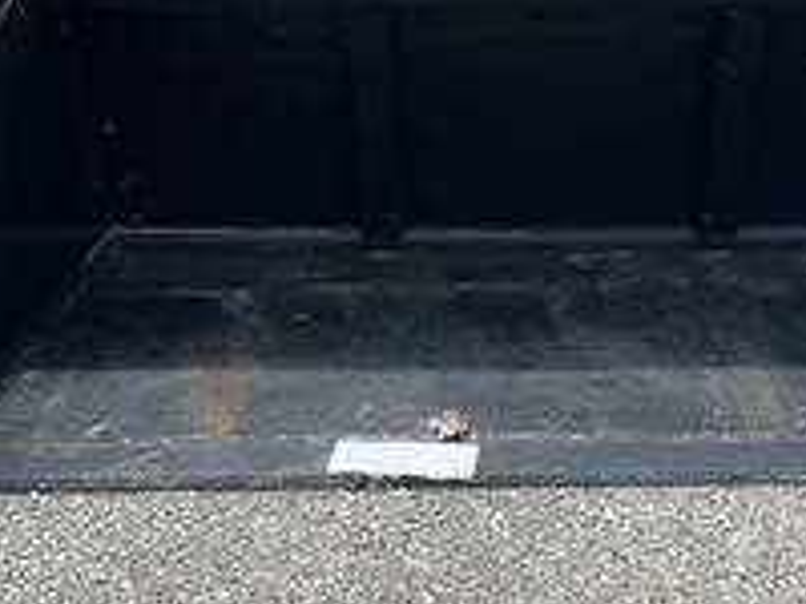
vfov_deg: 25.2
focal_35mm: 58
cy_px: 270
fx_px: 1350
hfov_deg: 32.9
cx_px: 544
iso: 25
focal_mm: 3
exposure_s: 1/728
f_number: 1.8
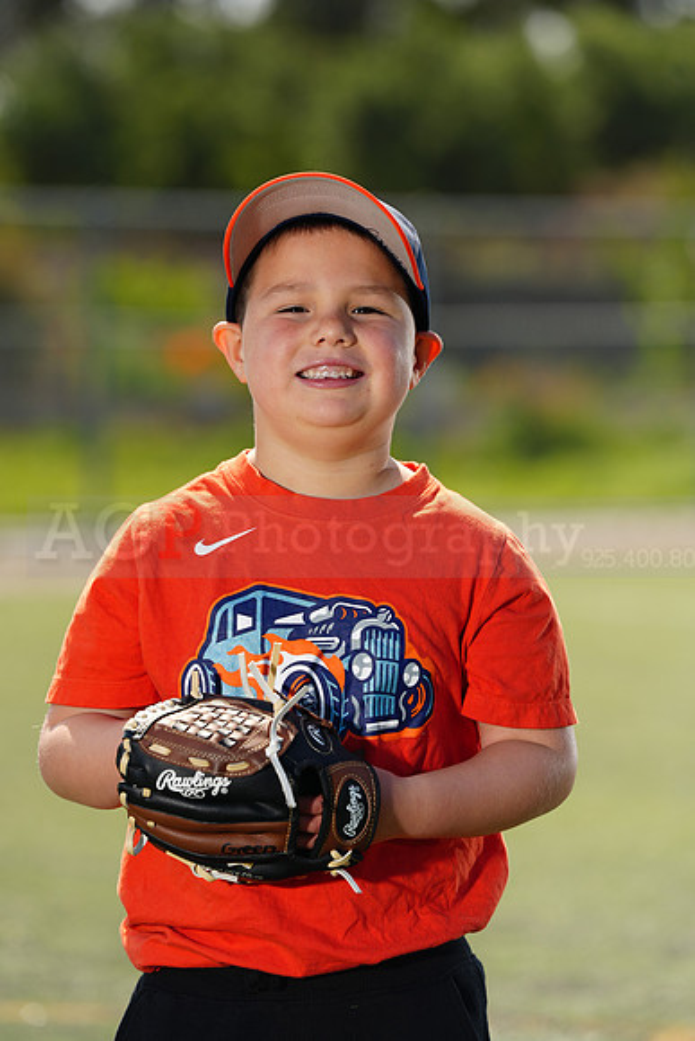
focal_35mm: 200
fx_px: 5788
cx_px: 348
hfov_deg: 6.9
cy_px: 520
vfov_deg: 10.3
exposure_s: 1/250
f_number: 5
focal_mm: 200
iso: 50
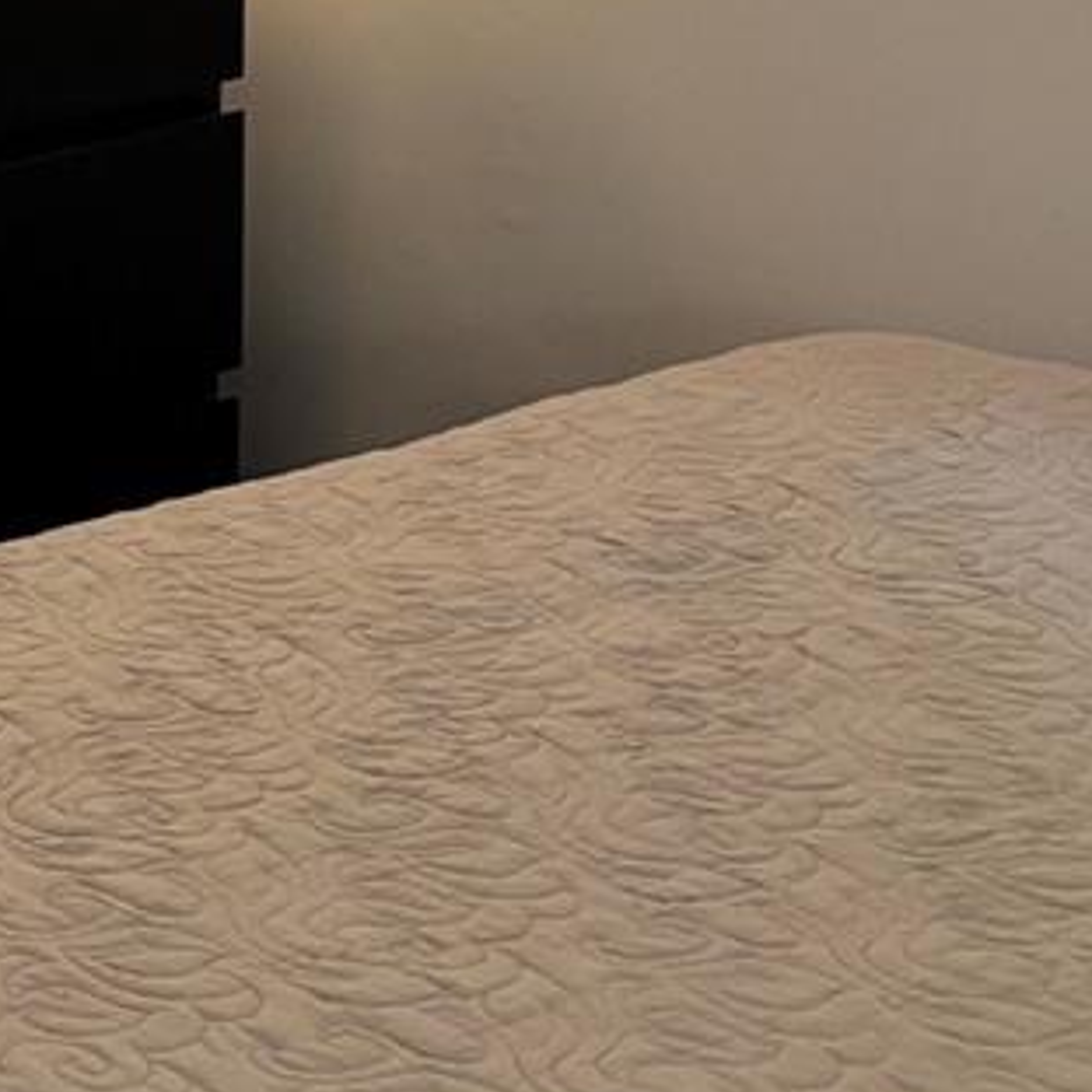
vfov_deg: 15.0
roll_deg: +0.3
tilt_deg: -11.7
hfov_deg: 14.0
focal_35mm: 113
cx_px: -749
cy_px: -158
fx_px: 4033
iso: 125
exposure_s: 1/60
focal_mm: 5.96
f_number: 1.6
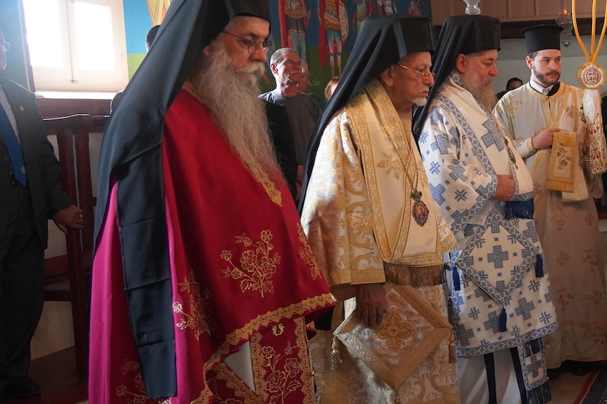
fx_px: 860
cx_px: 628
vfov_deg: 26.5
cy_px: 182
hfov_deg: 34.8
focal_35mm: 51
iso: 4000
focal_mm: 24
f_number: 4
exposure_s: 1/160
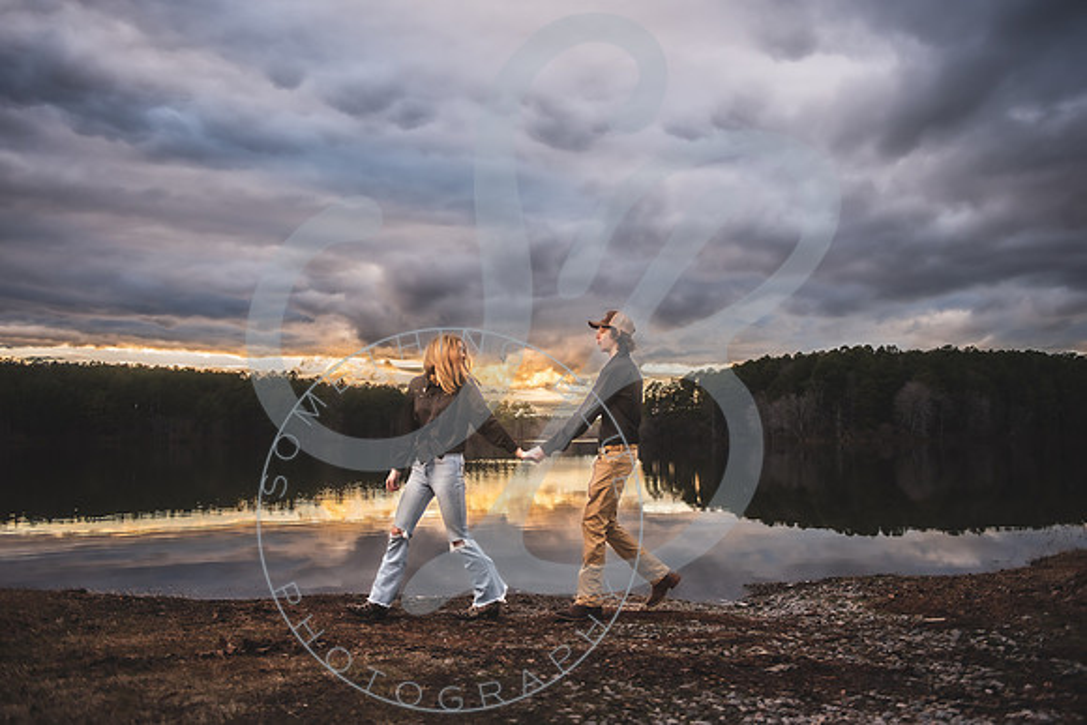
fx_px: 1013
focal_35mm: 34
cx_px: 529
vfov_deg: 39.4
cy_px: 363
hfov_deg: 56.4
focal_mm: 32
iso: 100
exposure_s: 1/400
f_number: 2.8
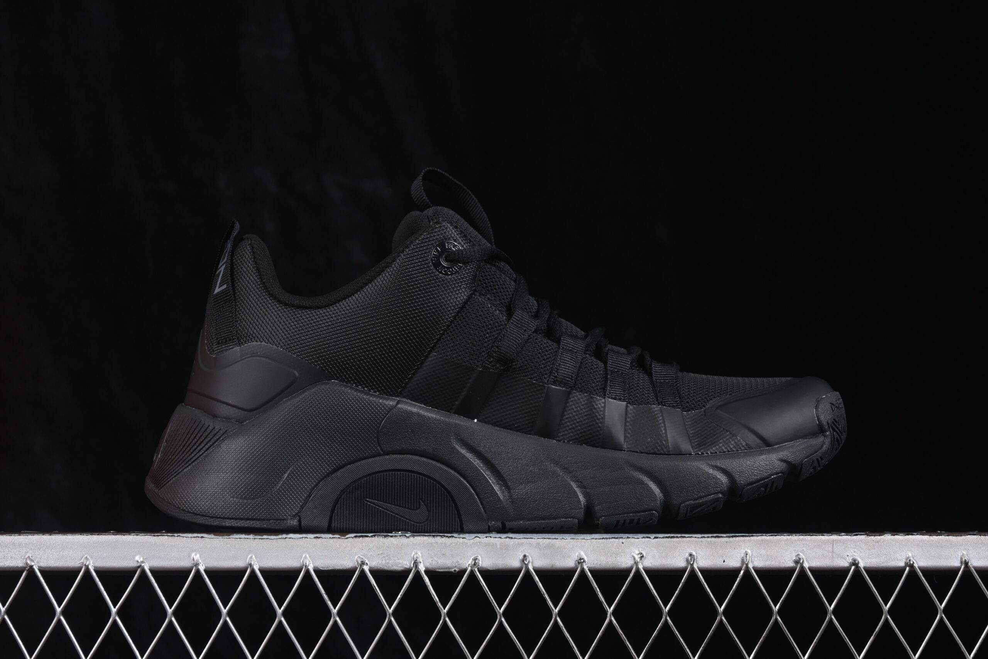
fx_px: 2058
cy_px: 330
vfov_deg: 18.2
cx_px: 494
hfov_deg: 27.0
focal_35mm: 75
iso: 160
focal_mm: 50
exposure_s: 1/60
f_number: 6.3
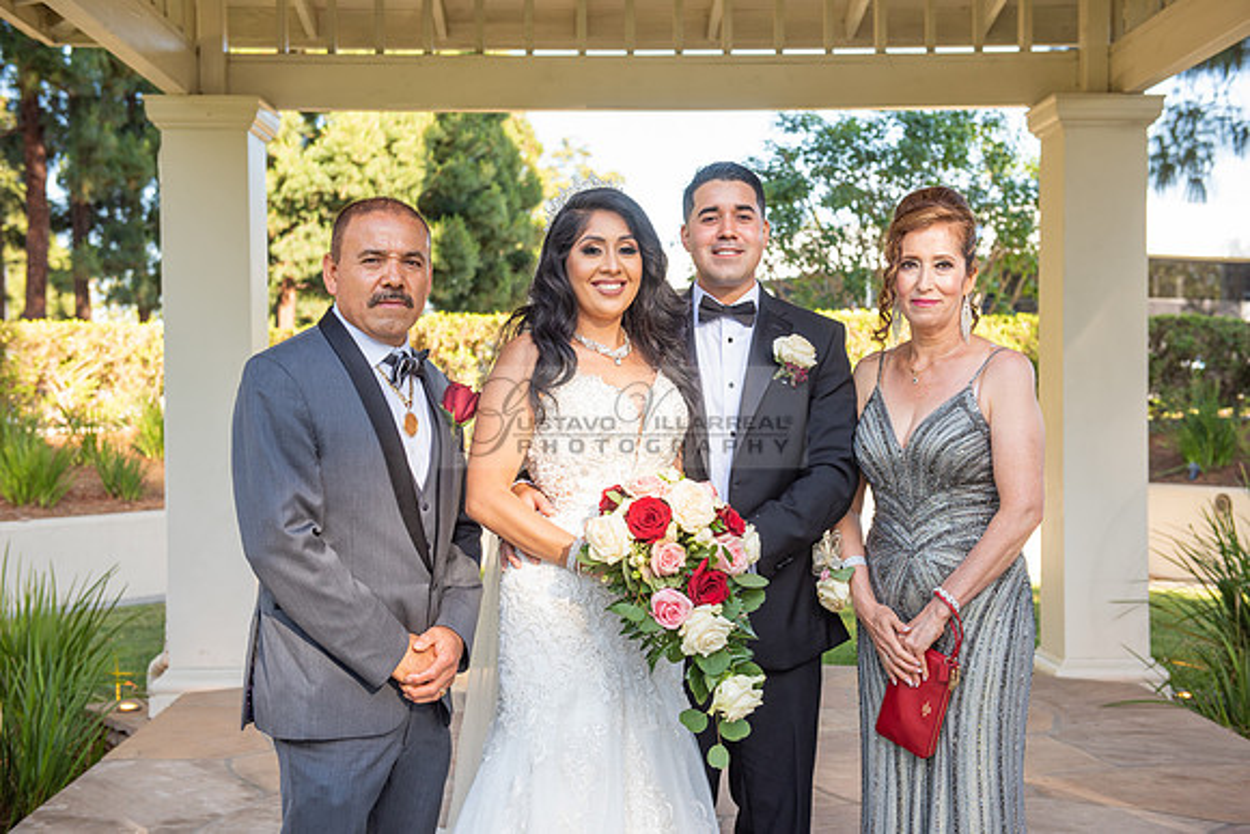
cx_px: 625
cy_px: 417
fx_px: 1736
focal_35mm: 50
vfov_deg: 27.0
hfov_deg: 39.6
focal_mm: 50
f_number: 5.6
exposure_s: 1/160
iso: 200
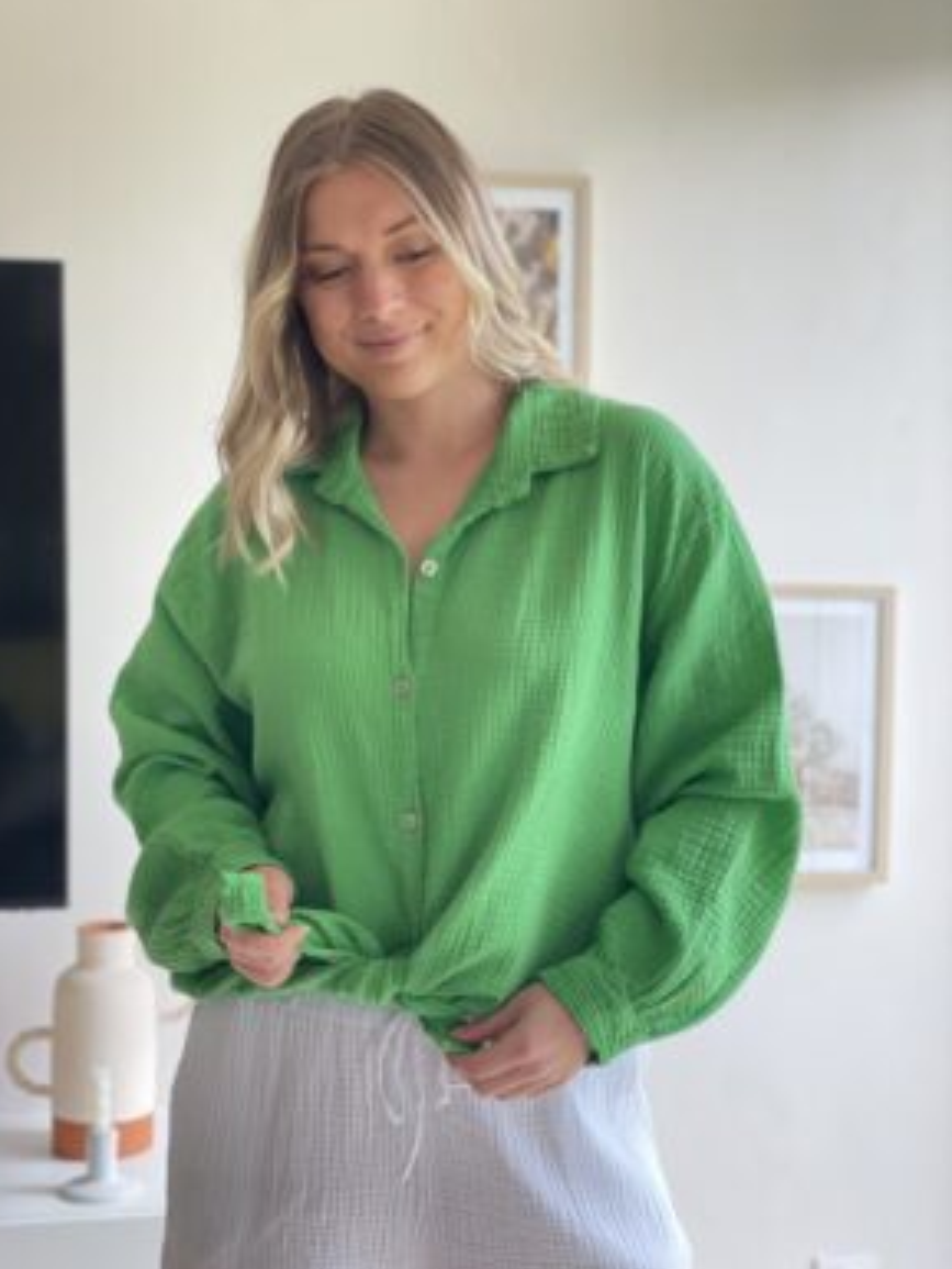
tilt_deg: -2.8
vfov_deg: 35.5
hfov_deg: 27.0
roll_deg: +0.3
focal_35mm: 54
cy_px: 636
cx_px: 461
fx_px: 1979
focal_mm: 6
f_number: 2
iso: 80
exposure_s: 1/122
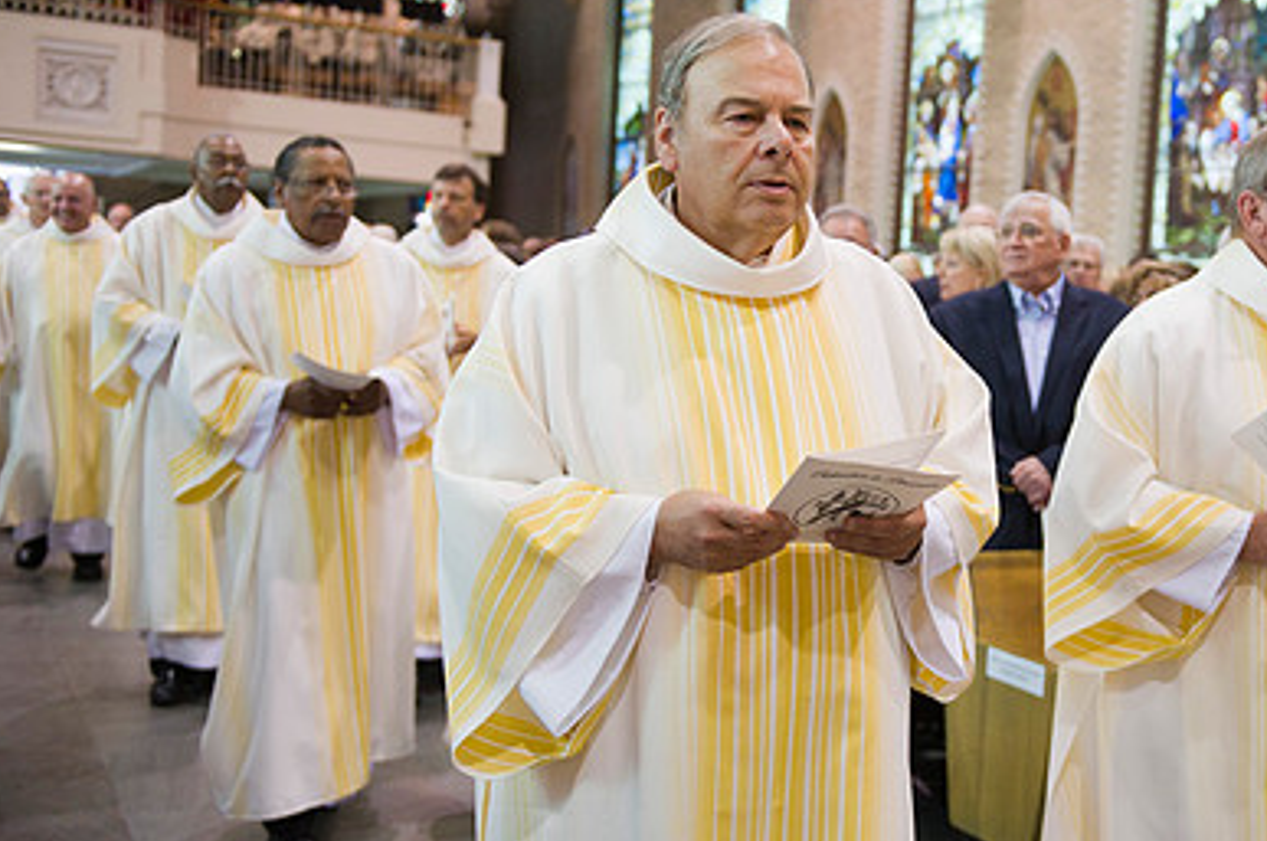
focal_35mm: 48
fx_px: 1687
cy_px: 452
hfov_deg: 40.4
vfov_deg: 28.0
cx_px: 897
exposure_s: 1/160
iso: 2000
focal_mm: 32
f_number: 2.8
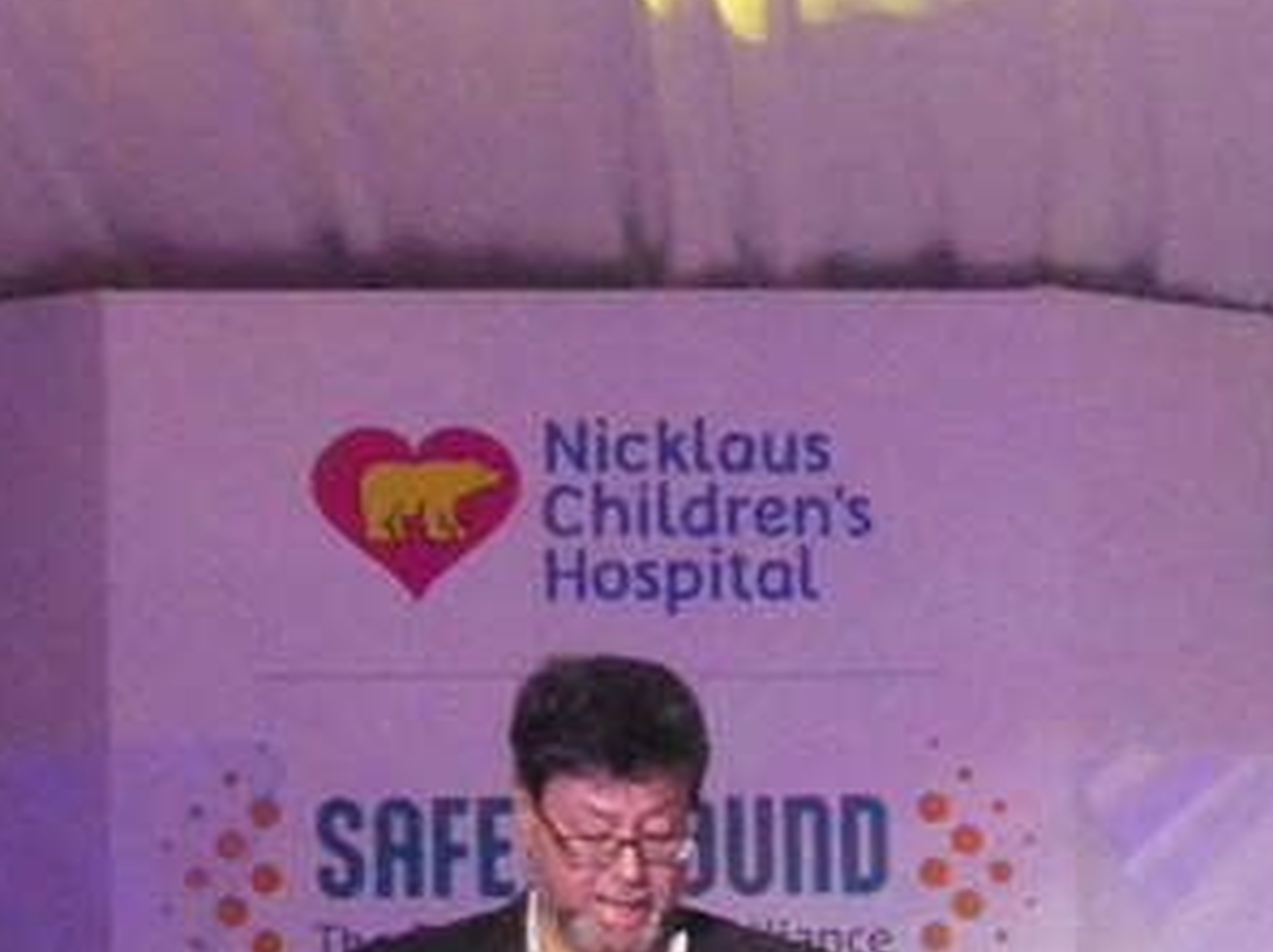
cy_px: 1209
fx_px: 6538
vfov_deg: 8.2
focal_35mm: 178
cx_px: 1522
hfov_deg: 10.9
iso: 1250
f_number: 7.1
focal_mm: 7.8
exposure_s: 1/80
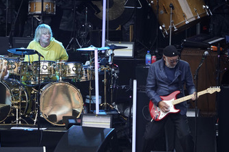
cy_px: 95
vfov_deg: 2.1
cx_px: 77
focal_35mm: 651
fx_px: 4141
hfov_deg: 3.2
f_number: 6.3
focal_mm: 481
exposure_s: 1/400
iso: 2000
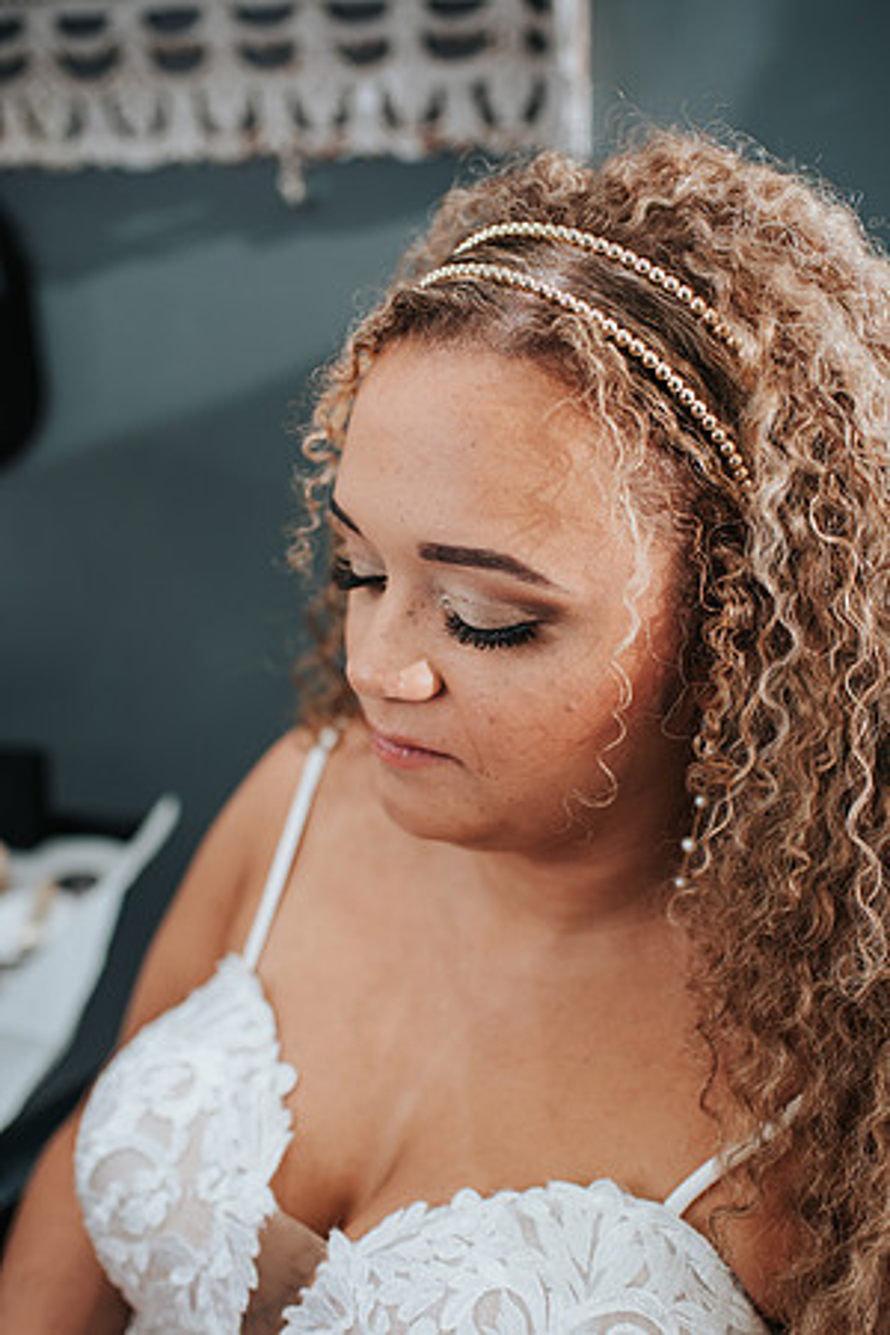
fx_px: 1298
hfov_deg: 37.9
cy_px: 668
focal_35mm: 35
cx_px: 445
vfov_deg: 54.4
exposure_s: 1/250
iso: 450
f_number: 2.8
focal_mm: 35
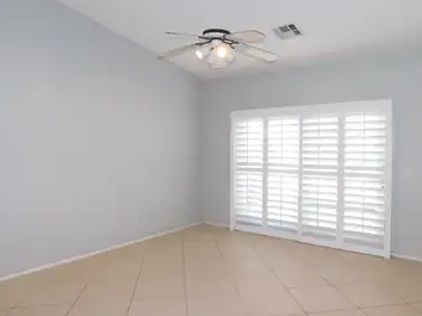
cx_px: 231
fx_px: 317
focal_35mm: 26
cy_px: 153
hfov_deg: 67.2
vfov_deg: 53.0
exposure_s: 1/30
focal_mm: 4
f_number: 3
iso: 180
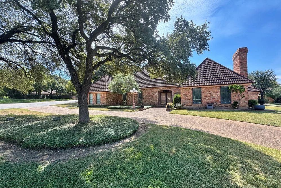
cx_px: 144
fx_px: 117
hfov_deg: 100.4
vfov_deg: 77.3
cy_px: 100
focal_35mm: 15
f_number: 2.2
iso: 40
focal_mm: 2.22
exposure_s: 1/485
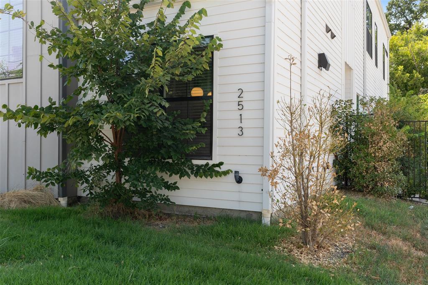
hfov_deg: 57.2
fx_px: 392
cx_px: 214
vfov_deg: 39.9
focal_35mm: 33
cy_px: 142
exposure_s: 1/125
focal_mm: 22
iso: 400
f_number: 10
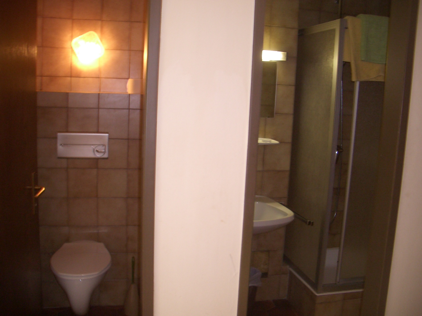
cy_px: 158
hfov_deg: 52.6
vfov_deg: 40.7
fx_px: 427
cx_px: 211
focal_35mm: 35
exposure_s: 1/40
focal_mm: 5.8
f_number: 2.6
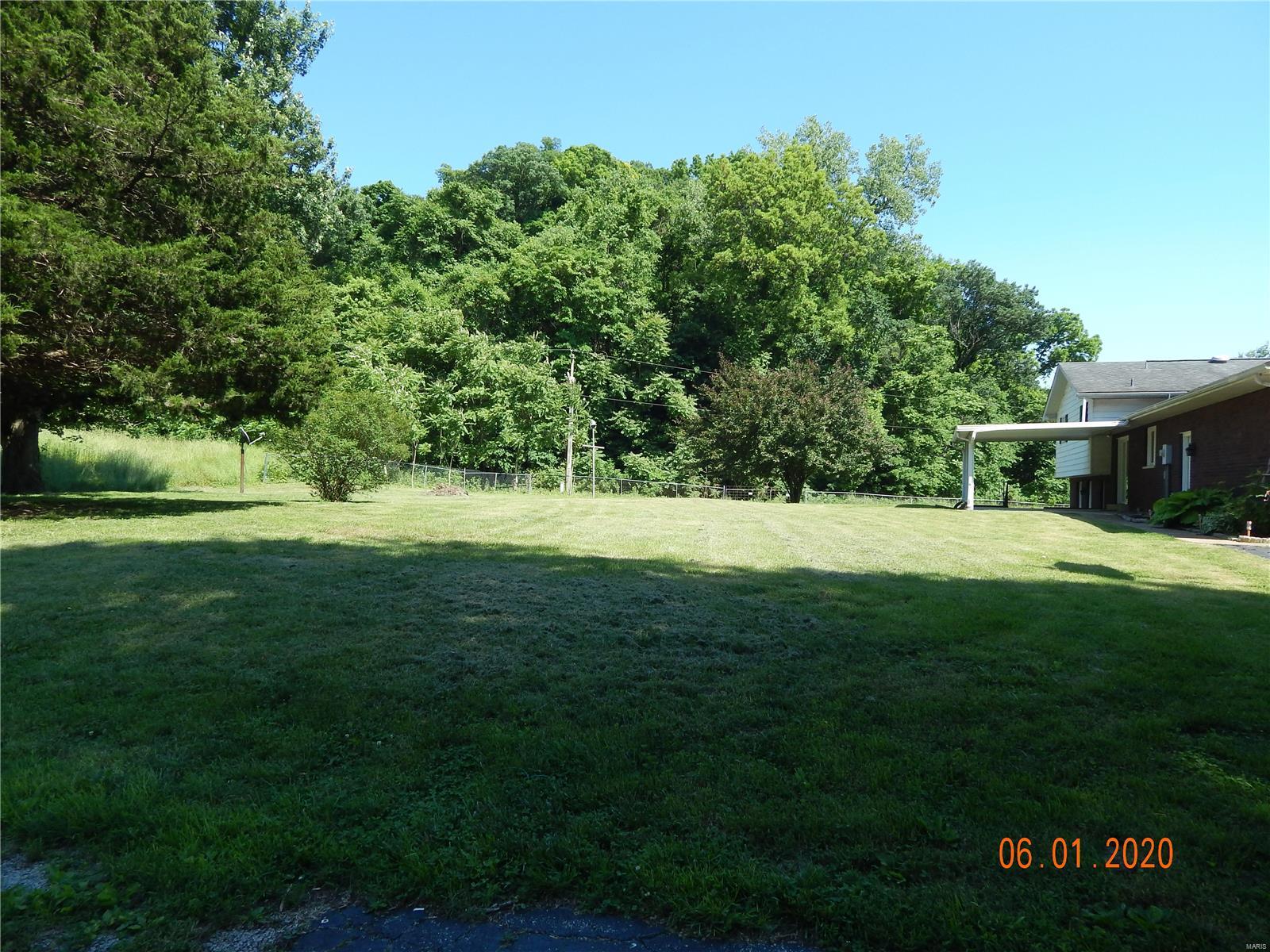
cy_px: 476
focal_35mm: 23
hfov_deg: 73.9
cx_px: 635
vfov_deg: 58.9
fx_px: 844
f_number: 3
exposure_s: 1/640
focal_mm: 4
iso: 125
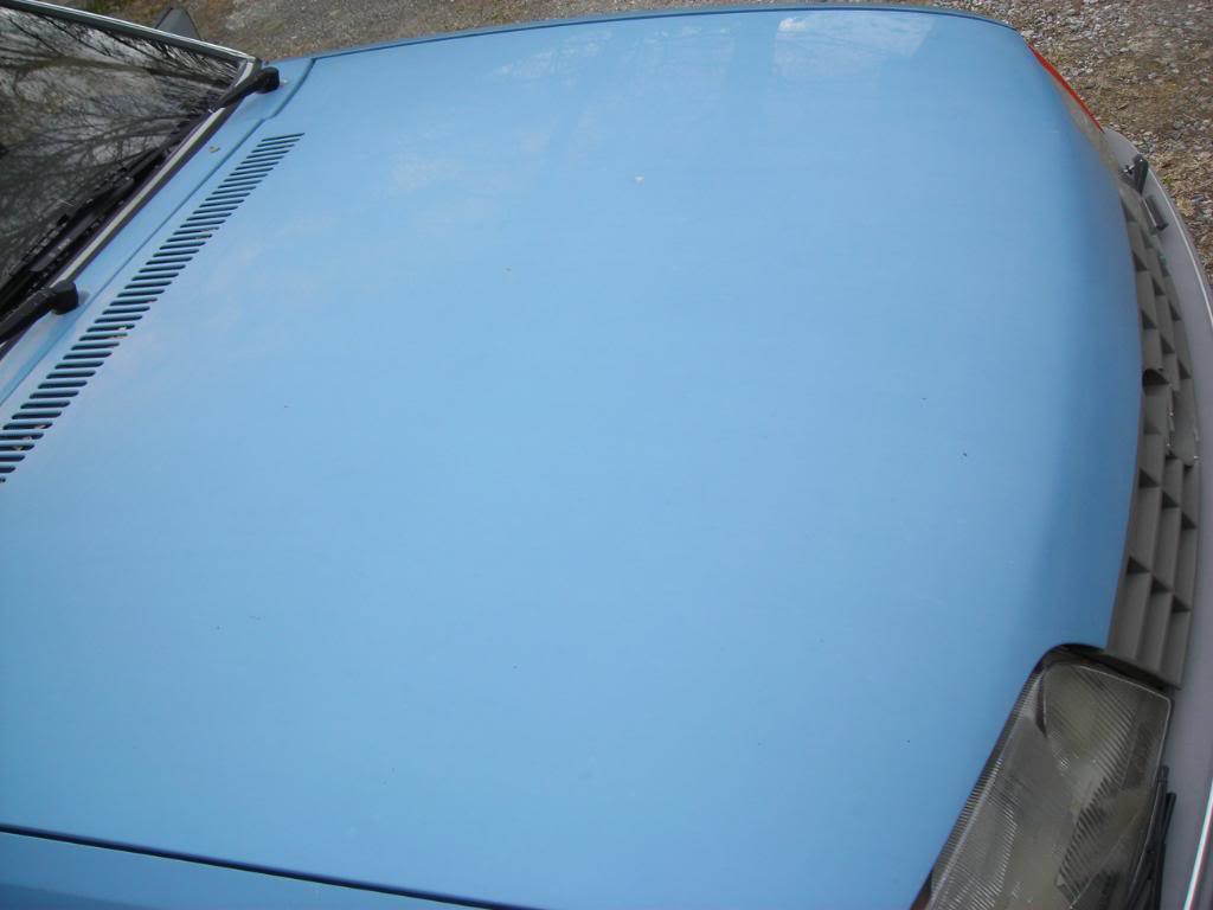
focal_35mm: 38
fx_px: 1332
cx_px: 606
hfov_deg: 49.0
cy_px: 455
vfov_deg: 37.7
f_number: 3.2
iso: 50
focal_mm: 6.3
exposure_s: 1/252
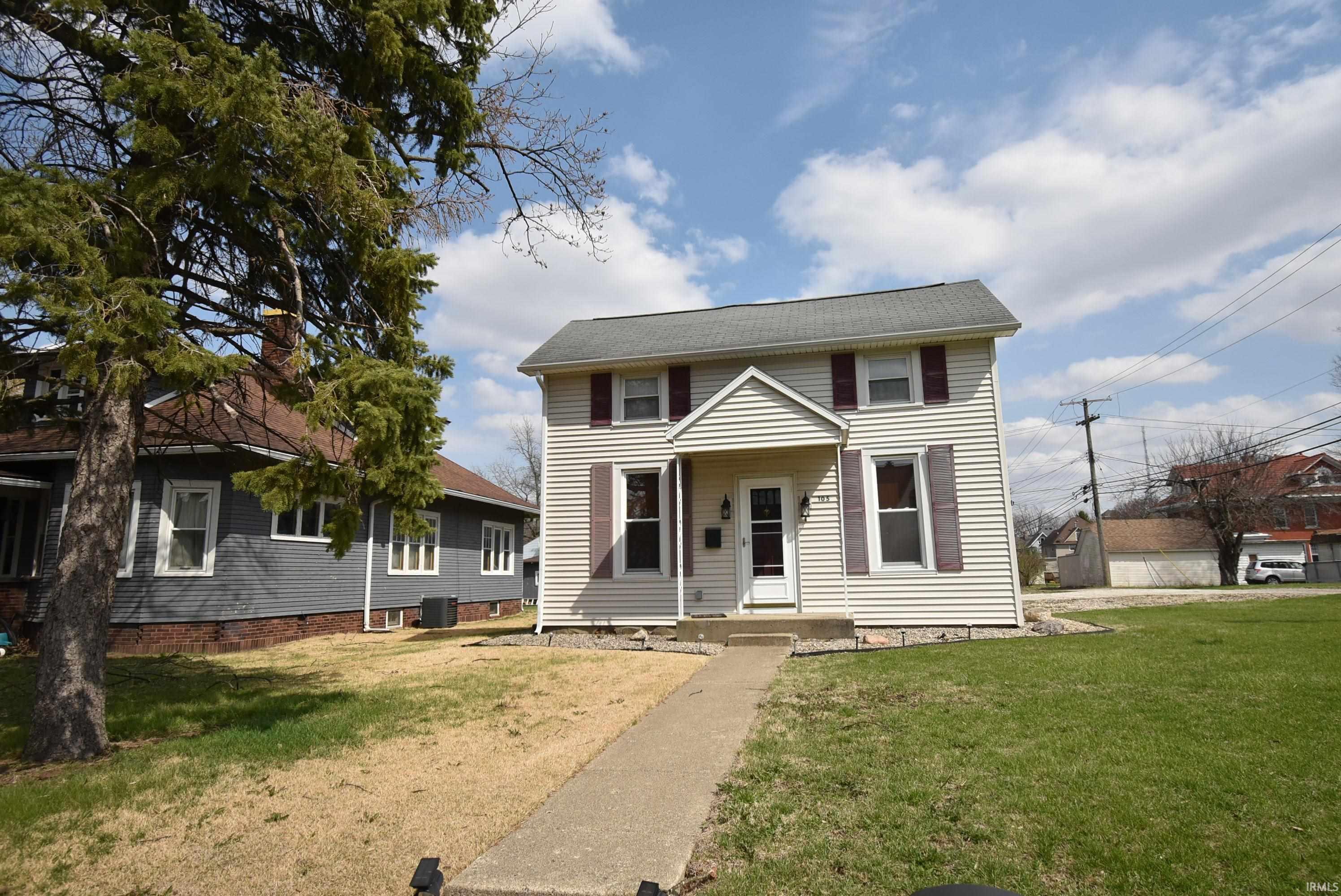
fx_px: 727
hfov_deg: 85.4
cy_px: 448
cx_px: 670
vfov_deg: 63.3
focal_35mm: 20
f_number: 5.6
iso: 400
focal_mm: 13
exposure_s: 1/2500
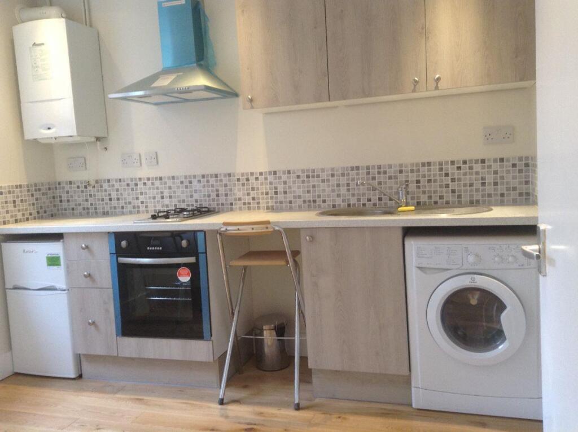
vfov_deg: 42.8
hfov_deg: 55.4
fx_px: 550
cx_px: 289
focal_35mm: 33
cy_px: 216
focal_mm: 3.3
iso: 64
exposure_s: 1/24
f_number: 2.4
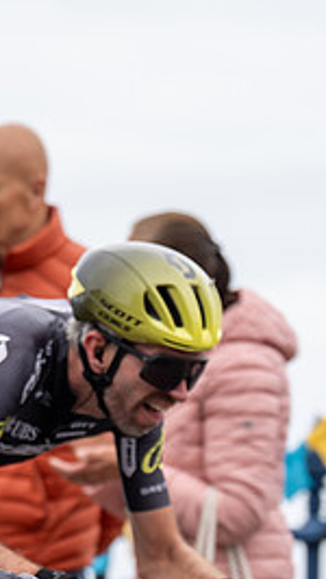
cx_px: -248
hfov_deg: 3.4
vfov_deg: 6.2
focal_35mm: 350
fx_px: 5384
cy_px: 290
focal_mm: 119
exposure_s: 1/1000
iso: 320
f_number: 3.5
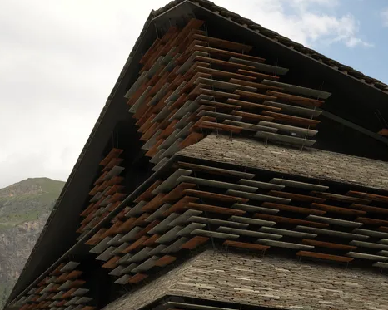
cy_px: 135
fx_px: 827
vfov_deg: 21.3
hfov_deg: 26.4
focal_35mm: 72
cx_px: 202
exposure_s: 1/60
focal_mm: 55
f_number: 22
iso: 400
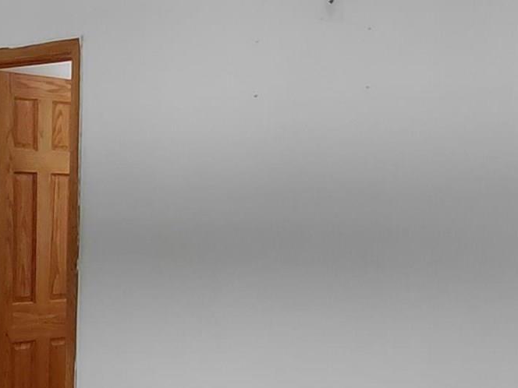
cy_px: 330
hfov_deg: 25.4
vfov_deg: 19.6
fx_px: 1107
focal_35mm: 74
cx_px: 34
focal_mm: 1.64
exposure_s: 1/60
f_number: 2.2
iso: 160
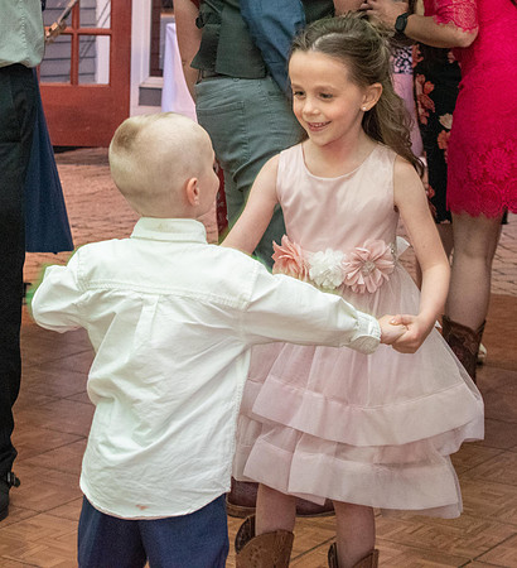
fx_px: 1969
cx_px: 133
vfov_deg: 16.4
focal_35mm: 111
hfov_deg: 14.9
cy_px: 239
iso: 4000
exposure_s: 1/60
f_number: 5.3
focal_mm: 48
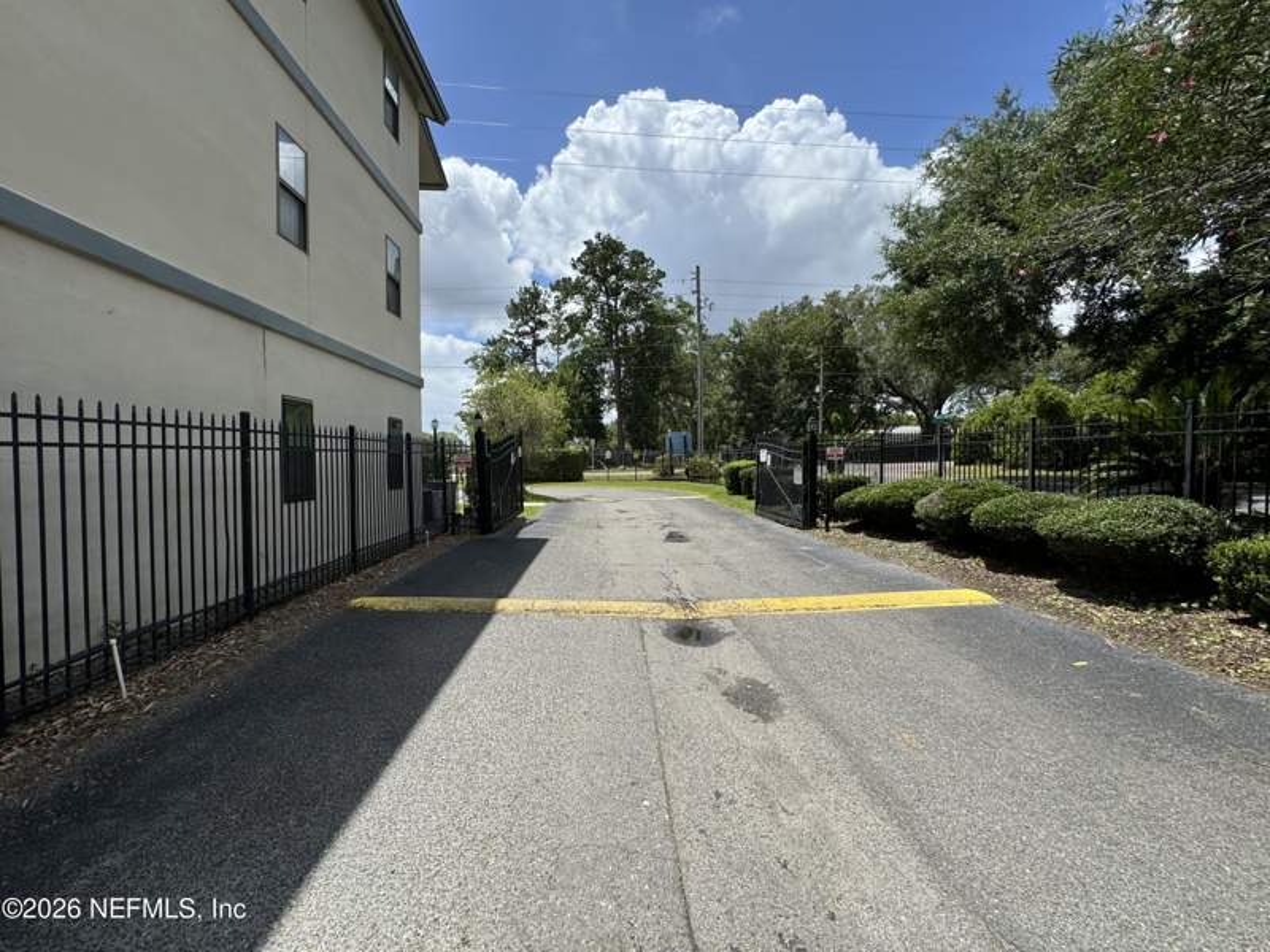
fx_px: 514
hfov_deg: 102.1
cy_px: 476
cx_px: 635
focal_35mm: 14
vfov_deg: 85.7
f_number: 2.2
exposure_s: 1/1748
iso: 50
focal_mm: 2.22
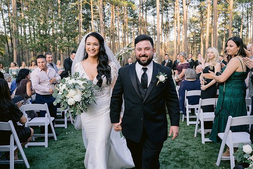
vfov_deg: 37.9
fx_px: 246
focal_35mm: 35
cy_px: 84
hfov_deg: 54.4
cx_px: 126
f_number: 5
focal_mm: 35
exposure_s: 1/200
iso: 400
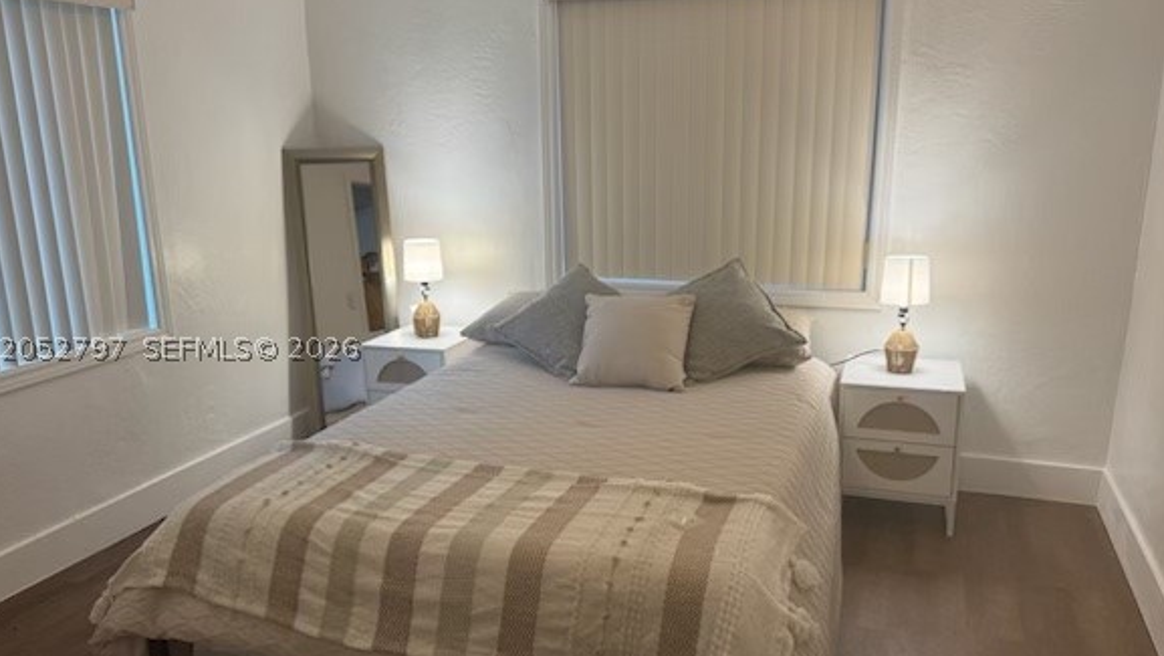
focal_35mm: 29
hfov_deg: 66.0
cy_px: 347
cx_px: 601
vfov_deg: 40.2
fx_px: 895
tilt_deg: -14.8
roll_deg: +0.5
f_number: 1.78
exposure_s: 1/60
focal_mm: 6.76
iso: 125
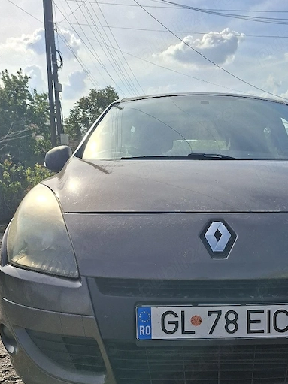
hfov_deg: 38.6
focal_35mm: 36
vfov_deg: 49.7
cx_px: 216
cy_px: 279
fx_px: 400
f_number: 1.8
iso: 50
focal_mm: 5.54
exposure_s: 1/3333
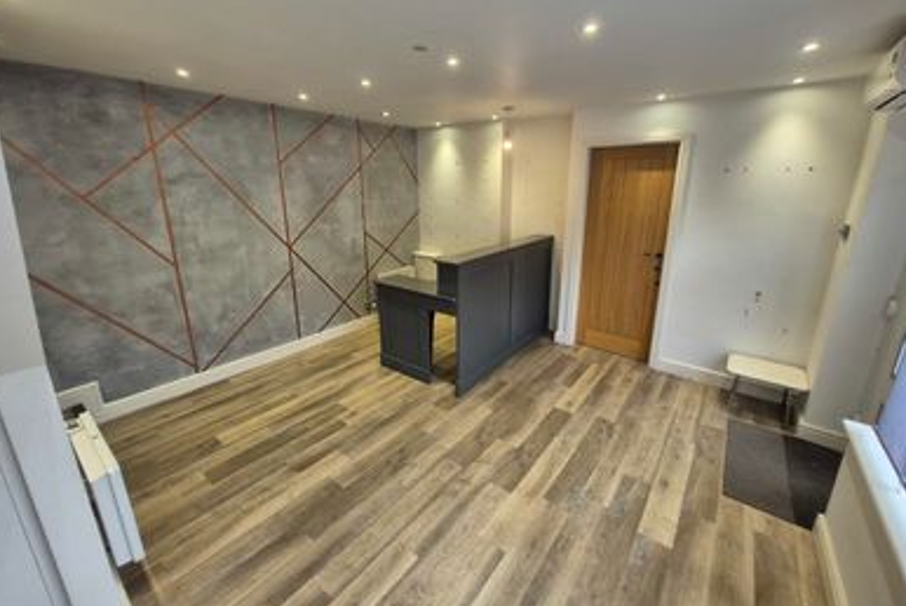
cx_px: 455
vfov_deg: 81.0
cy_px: 268
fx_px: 353
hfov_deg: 104.2
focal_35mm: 14
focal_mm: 1.74
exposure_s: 1/50
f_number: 2.2
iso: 80
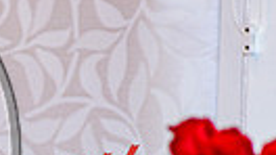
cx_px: -211
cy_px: 260
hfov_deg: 3.6
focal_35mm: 594
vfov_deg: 2.0
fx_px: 4344
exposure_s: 1/125
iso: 100
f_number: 1.8
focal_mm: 105
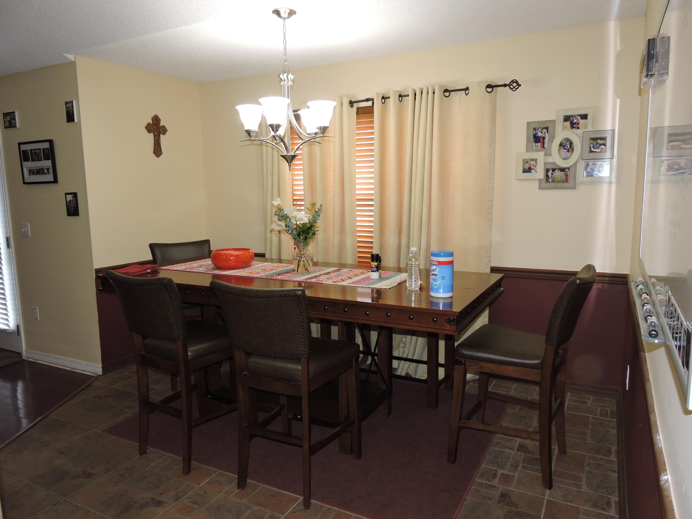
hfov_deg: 71.6
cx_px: 346
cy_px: 260
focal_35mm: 24
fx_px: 480
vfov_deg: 56.8
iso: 200
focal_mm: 4.3
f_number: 3.3
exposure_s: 1/30
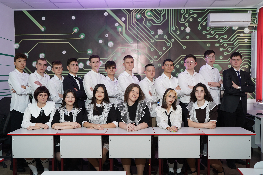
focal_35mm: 37
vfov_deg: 35.9
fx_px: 270
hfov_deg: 51.9
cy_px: 88
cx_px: 132
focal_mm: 37
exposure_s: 1/125
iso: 800
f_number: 4
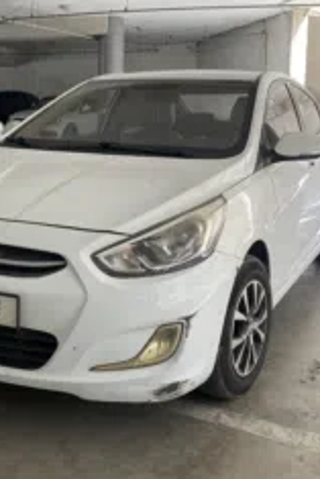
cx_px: 124
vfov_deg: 42.4
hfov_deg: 29.2
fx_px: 612
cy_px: 179
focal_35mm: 46
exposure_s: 1/122
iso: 40
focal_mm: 4.25
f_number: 1.8
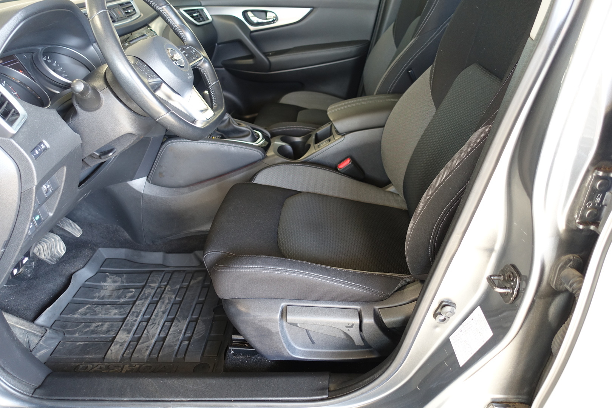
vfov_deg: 53.1
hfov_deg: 73.7
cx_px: 306
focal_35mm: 24
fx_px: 408
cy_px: 204
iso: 250
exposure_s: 1/30
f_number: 1.8
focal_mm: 8.8
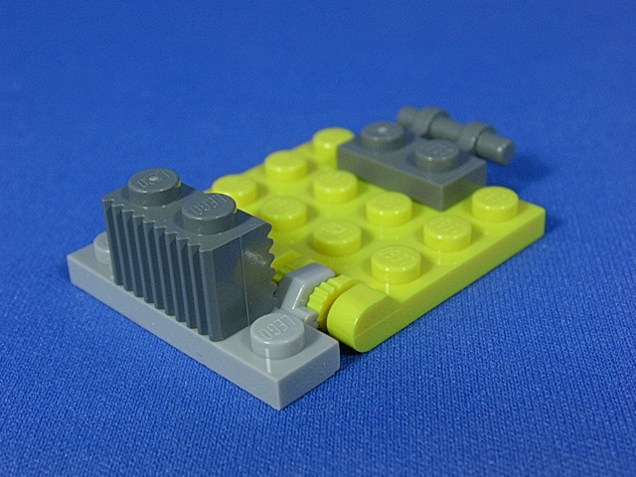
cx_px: 318
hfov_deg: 30.7
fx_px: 1157
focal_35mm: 63
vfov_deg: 23.3
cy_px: 238
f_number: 3.5
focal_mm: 9.6
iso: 70
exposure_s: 1/17.4
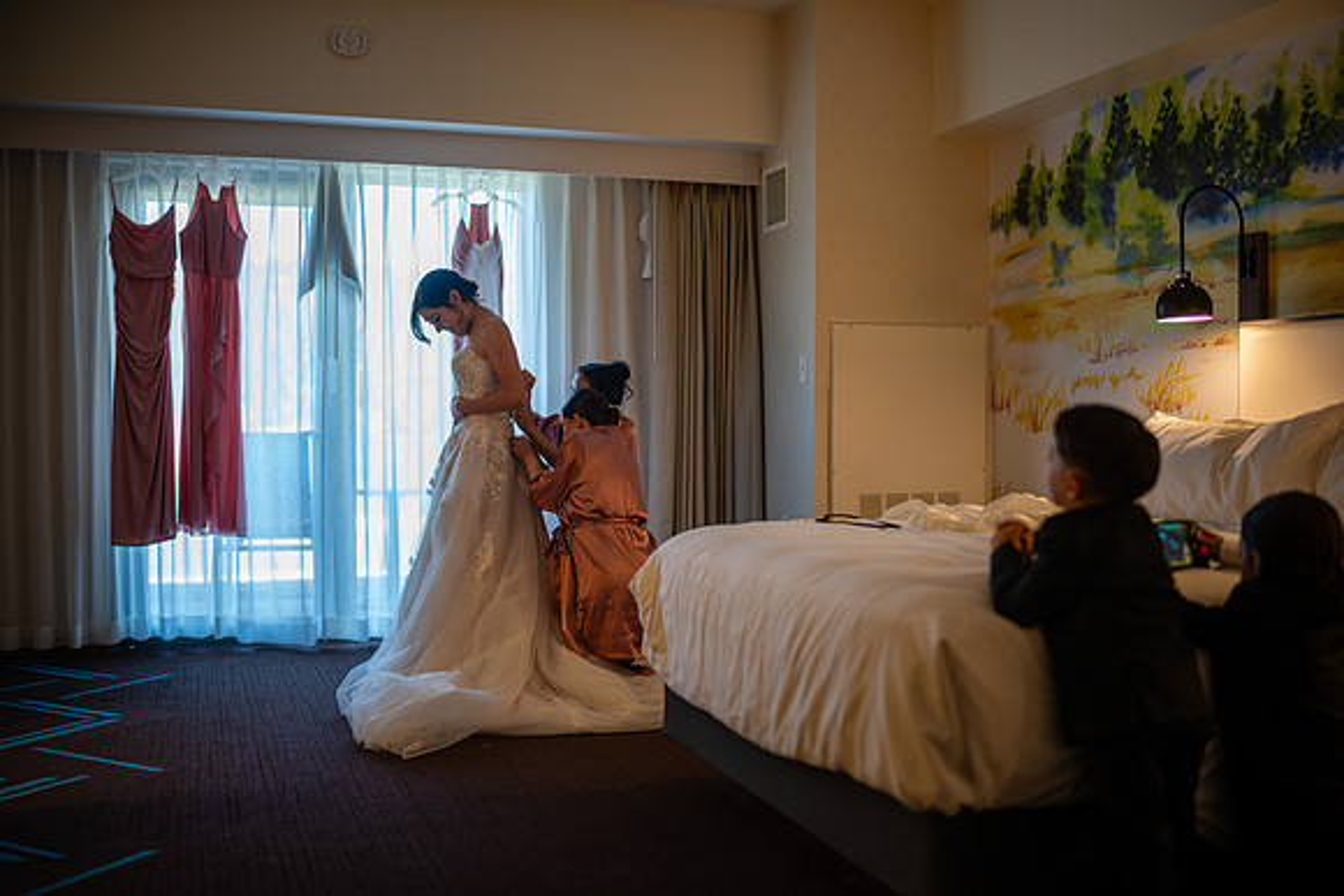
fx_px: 1322
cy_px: 448
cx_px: 672
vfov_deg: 37.5
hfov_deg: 53.9
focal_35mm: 35
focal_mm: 35
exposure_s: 1/125
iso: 200
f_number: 1.2
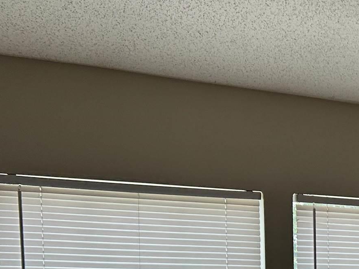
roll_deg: -1.0
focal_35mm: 91
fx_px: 943
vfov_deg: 15.3
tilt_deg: -5.6
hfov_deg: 18.6
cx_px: 561
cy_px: 364
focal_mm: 5.7
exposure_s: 1/410
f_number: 1.5
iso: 50
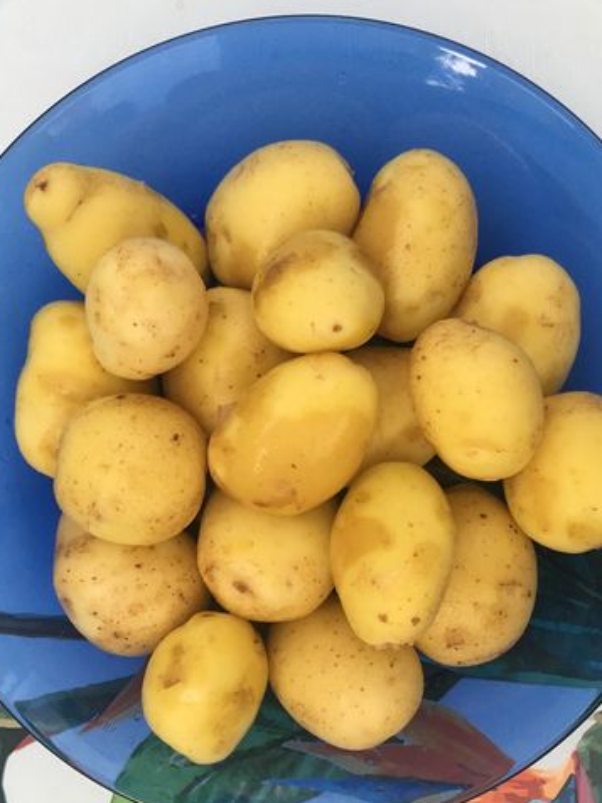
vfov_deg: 47.7
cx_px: 305
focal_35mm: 39
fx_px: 904
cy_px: 462
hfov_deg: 36.8
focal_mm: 4.15
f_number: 2.2
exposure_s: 1/33
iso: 50
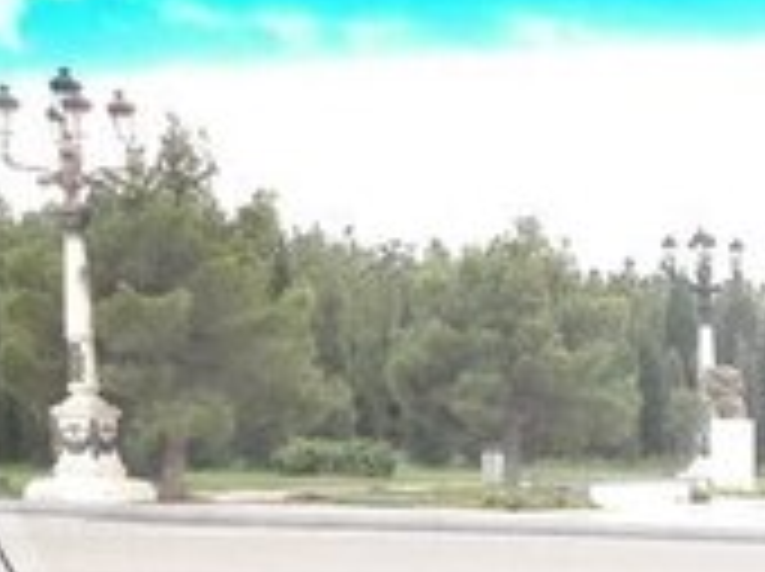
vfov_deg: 12.7
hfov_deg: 16.1
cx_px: 1246
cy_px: 903
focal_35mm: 109
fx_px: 2405
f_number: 1.9
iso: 40
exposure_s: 1/171
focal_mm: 3.7
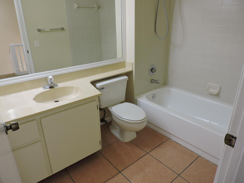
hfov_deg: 71.6
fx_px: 169
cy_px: 92
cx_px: 122
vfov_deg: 56.8
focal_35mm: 24
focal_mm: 4.3
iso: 140
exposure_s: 1/30
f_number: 3
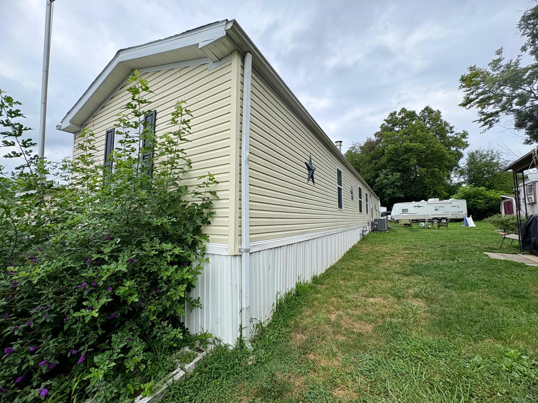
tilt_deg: +5.2
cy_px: 202
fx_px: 218
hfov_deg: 102.1
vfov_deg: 85.7
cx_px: 269
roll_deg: -0.2
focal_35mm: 14
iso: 40
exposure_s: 1/727
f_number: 2.2
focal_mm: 2.22
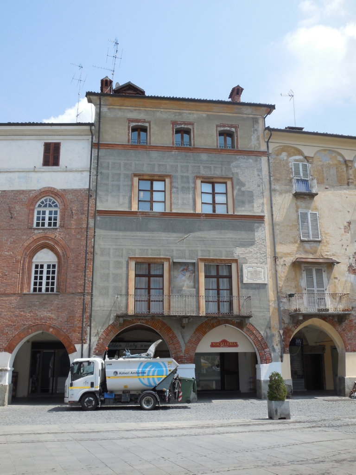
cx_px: 178
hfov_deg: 41.8
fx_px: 466
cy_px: 238
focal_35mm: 34
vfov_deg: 54.0
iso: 125
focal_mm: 6.1
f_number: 3.4
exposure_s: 1/1250
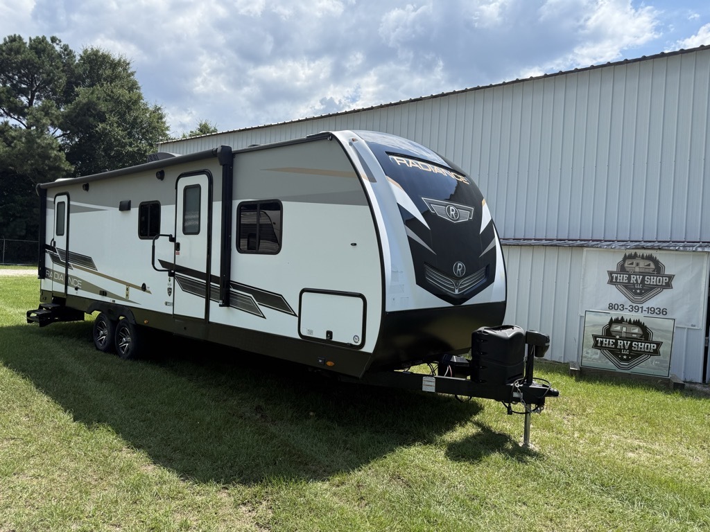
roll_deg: -3.6
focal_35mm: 24
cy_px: 266
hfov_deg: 71.6
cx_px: 355
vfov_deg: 56.8
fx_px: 492
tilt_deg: -1.7
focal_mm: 6.76
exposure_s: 1/4673
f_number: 1.78
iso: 100
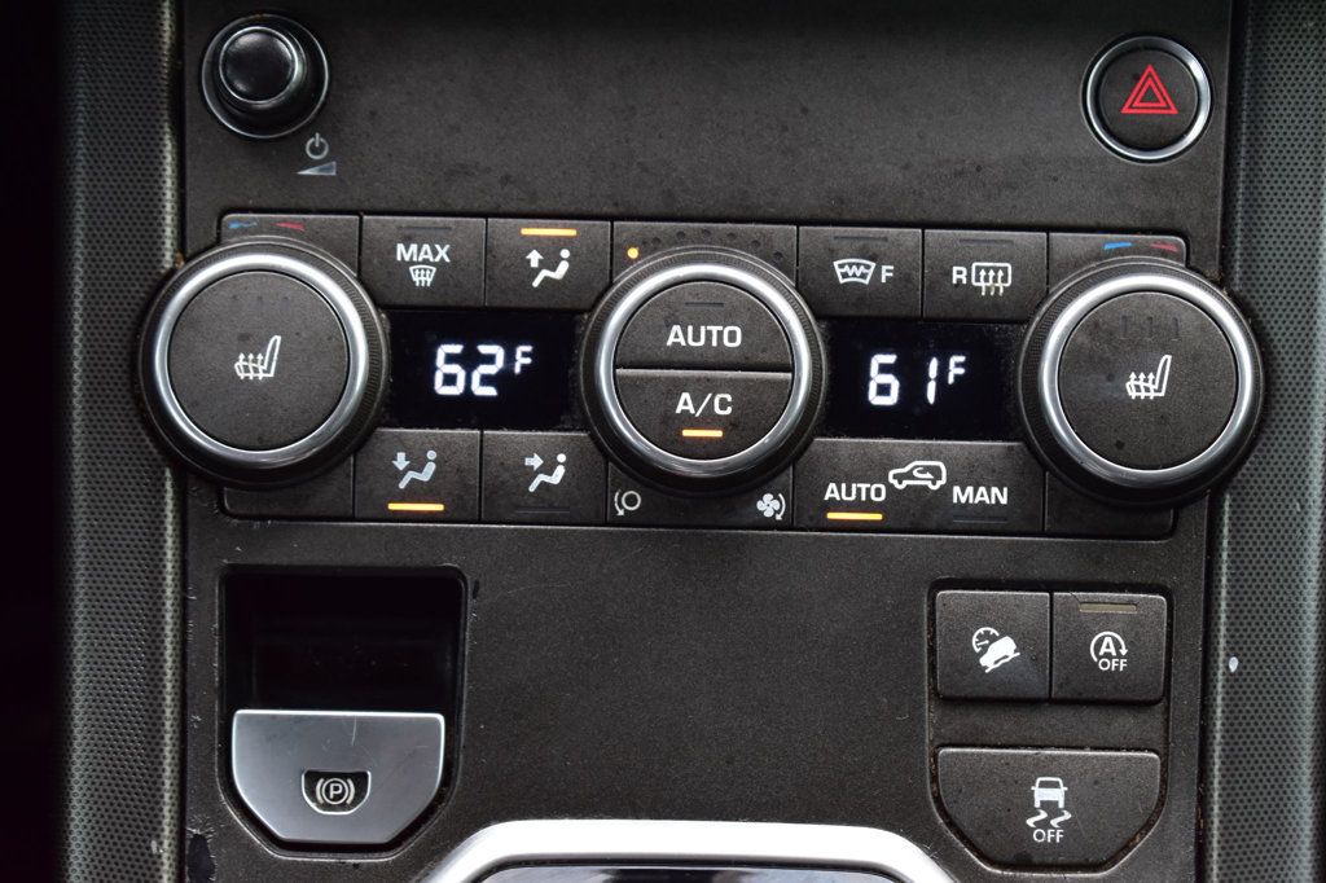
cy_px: 442
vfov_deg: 16.5
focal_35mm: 82
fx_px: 3038
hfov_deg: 24.6
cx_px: 663
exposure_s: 1/15
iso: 720
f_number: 6.3
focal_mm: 55
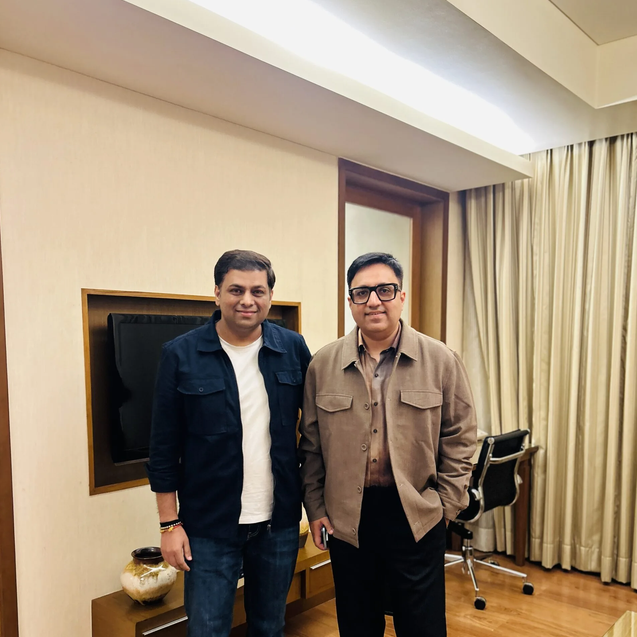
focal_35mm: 31
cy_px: 397
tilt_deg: -5.4
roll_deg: +0.4
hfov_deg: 52.5
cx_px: 316
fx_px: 645
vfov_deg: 52.0
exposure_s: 1/50
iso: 250
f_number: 1.5
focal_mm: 5.7
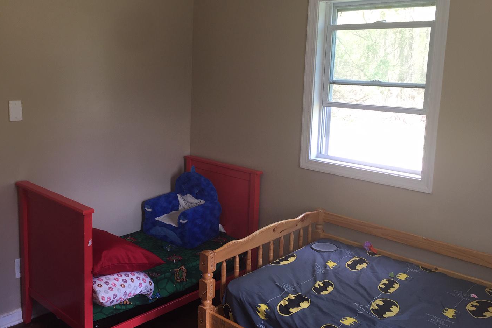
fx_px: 478
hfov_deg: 54.4
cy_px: 147
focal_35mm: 35
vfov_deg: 37.8
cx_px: 227
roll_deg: -2.2
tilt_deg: -11.0
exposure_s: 1/40
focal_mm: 4.15
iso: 32
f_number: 2.2
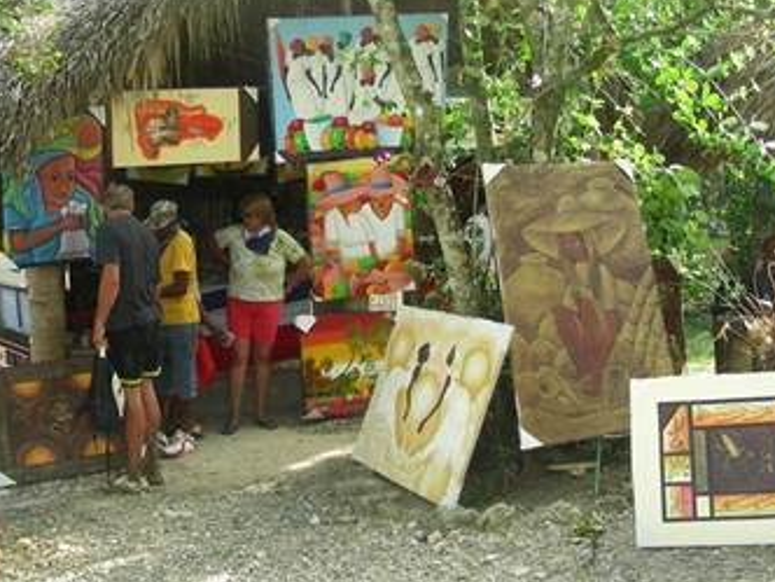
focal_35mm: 55
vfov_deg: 26.5
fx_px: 1231
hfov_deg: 34.7
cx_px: 278
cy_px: 220
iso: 50
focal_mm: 6.3
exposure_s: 1/72.4
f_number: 3.5
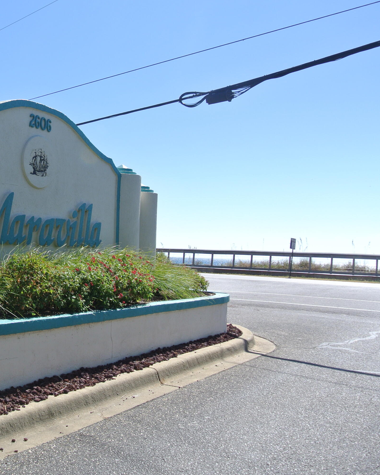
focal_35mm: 41
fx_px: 576
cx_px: 46
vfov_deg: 44.8
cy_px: 236
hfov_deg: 34.7
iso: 100
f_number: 5
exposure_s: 1/400
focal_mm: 11
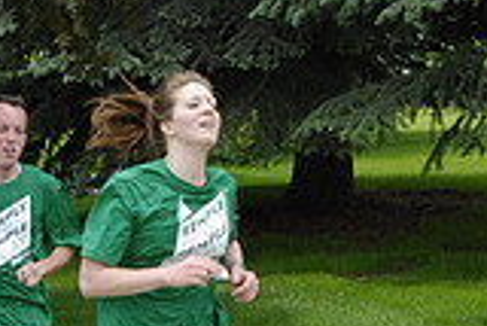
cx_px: 73
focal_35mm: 152
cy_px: 326
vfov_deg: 9.0
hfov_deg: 13.4
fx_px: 2058
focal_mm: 28
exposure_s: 1/400
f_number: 8
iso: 400
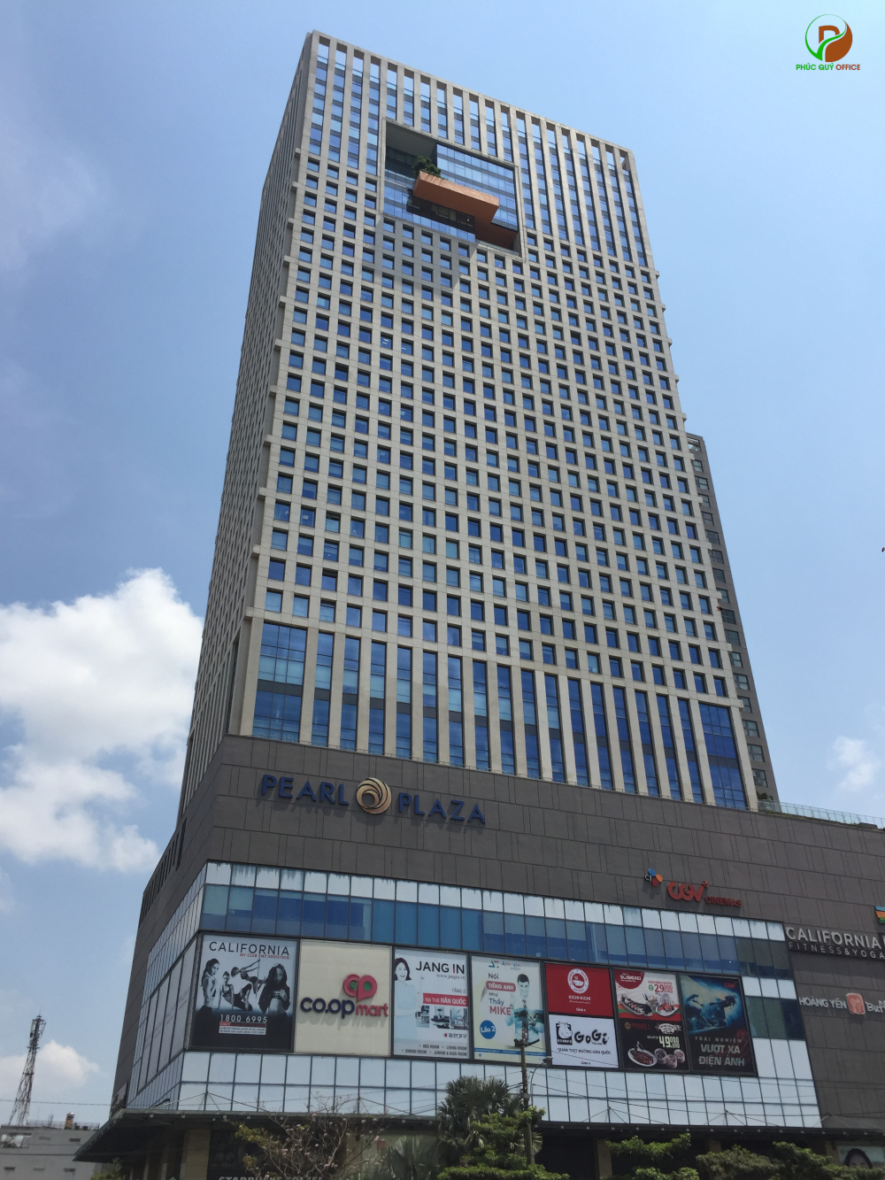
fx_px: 988
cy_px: 590
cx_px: 442
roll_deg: -0.6
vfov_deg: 61.7
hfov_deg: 48.2
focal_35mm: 29
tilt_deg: +34.5
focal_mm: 4.15
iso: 32
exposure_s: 1/2475
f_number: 2.2
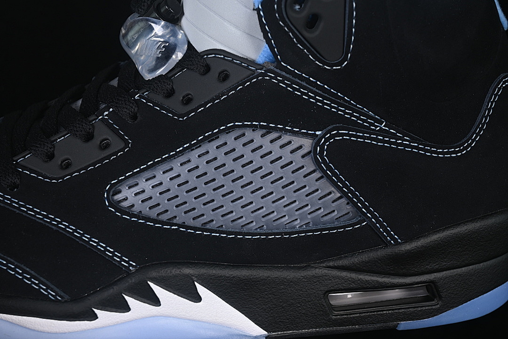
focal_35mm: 75
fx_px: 1058
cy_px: 170
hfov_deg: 27.0
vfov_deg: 18.2
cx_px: 254
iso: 160
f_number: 6.3
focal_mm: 50
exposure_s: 1/50
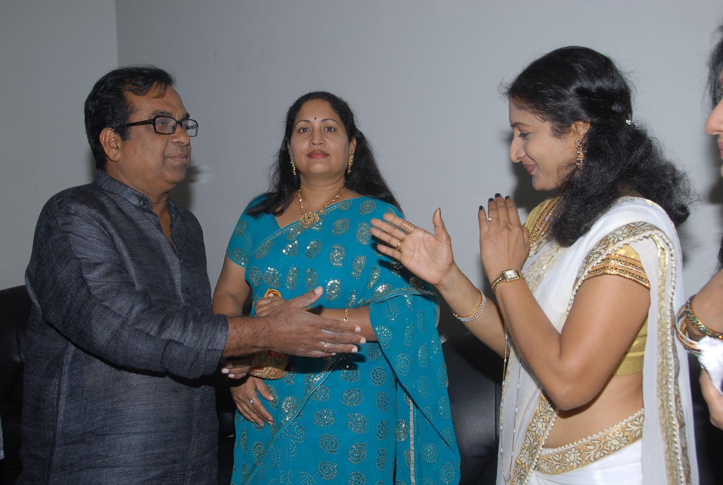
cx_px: 362
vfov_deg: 34.4
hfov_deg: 49.5
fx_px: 785
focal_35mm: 39
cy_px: 242
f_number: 8
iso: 200
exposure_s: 1/125
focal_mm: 26
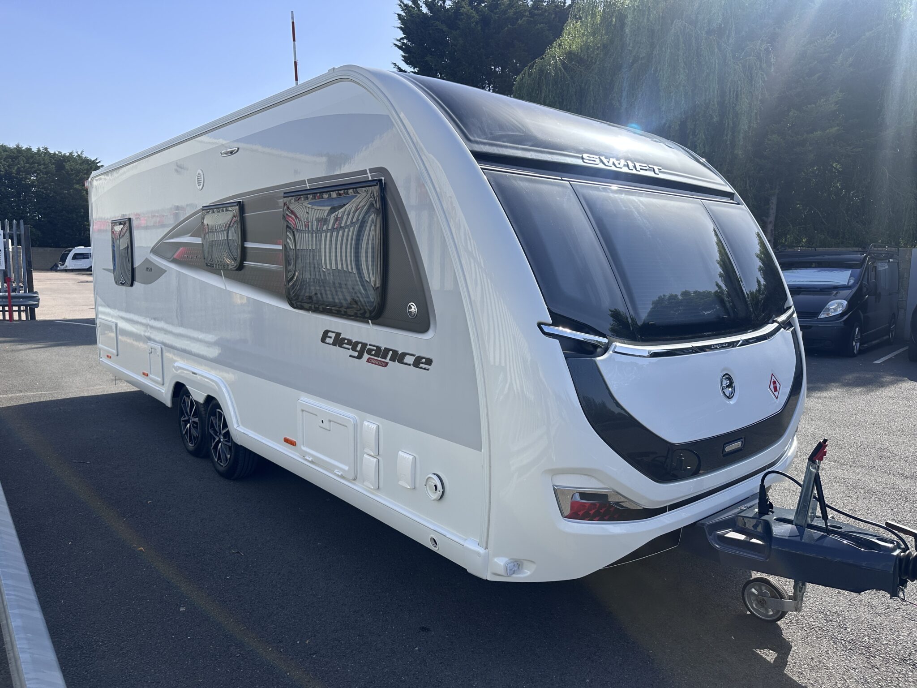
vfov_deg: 56.8
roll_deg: -2.0
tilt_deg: -6.8
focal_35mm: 24
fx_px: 636
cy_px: 344
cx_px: 458
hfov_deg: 71.6
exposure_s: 1/3155
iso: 80
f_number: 1.78
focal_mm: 6.86
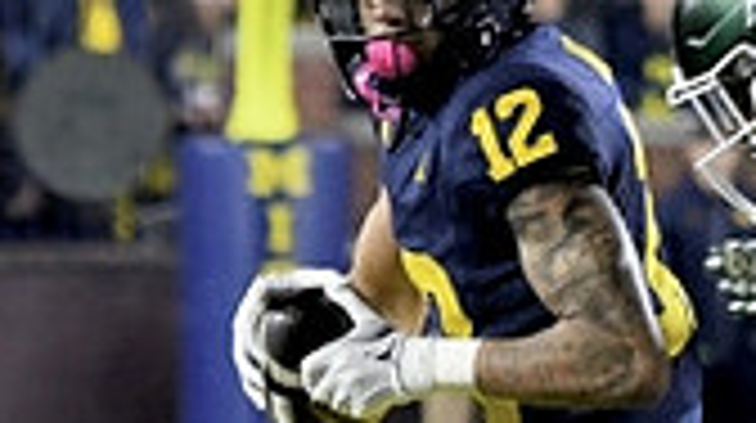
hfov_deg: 1.8
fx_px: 23885
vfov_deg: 1.0
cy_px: 274
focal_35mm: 1193
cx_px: 504
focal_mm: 220
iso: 6400
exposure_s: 1/800
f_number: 5.3
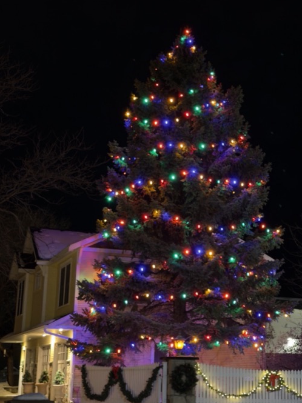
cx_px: 194
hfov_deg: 22.5
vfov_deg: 29.8
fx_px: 757
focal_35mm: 65
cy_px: 196
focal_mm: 6.76
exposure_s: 1/20
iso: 1000
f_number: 1.78
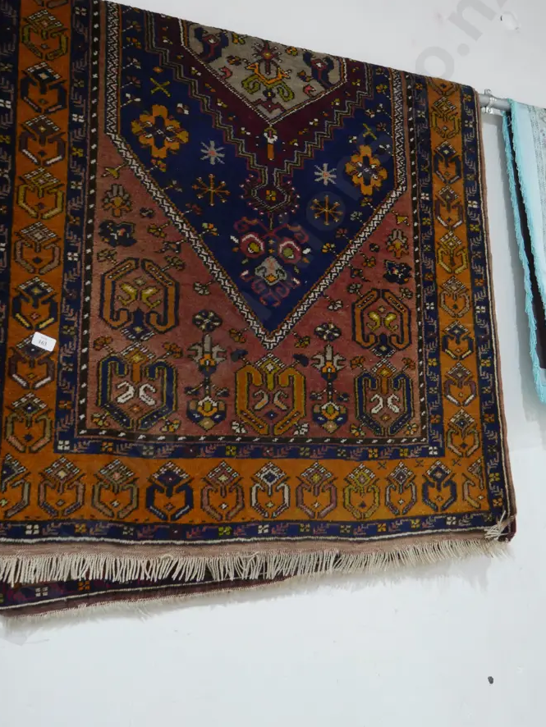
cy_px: 309
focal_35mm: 37
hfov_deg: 38.7
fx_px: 778
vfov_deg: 49.9
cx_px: 252
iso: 1600
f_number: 3.6
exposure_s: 1/60
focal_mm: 16
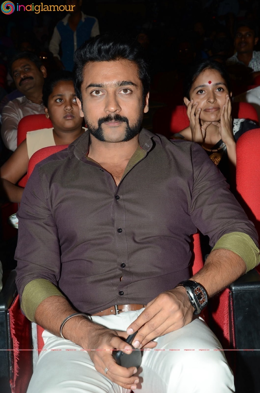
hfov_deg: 22.5
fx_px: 653
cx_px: 130
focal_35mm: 60
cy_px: 196
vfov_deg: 33.5
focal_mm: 40
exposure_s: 1/160
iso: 250
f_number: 6.3
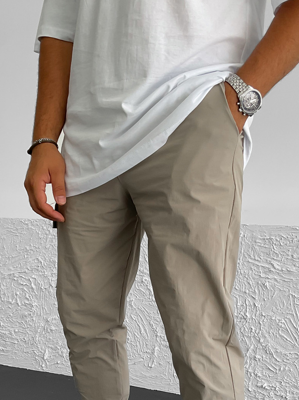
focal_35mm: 56
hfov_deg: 26.1
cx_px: 138
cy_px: 333
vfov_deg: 33.2
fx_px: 645
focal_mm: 3
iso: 25
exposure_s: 1/120
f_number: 1.8
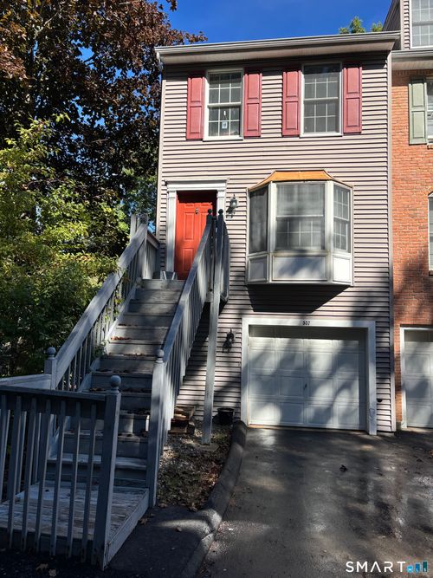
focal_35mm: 26
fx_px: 434
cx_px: 216
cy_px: 289
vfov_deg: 67.3
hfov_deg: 53.0
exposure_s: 1/1695
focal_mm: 5.96
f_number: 1.6
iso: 50
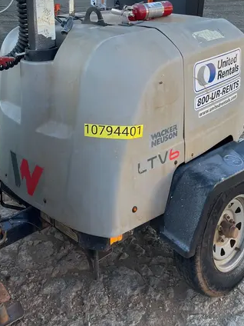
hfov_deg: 32.2
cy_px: 49
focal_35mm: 45
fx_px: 423
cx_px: 108
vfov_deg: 39.8
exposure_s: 1/527
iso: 50
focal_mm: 5.1
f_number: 1.6
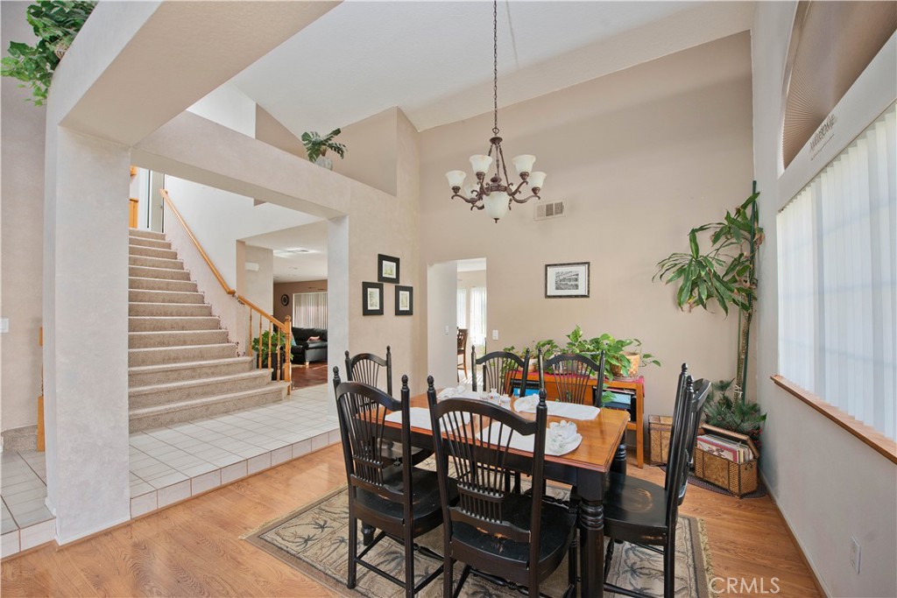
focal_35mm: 14
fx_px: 349
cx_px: 448
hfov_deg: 104.2
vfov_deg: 81.2
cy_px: 299
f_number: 5.6
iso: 400
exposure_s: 1/60
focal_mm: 14
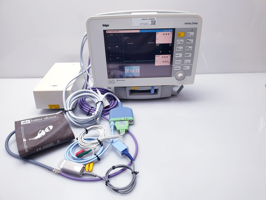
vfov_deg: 53.1
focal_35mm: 26
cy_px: 100
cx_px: 133
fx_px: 200
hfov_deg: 67.3
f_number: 2.4
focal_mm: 4.3
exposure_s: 1/50
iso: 64
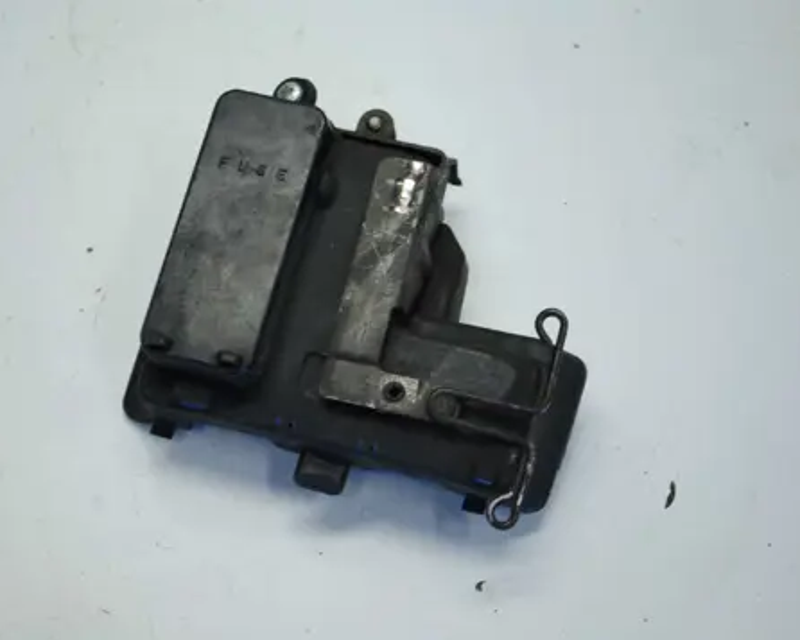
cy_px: 321
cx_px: 365
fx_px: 2108
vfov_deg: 17.3
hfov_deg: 21.5
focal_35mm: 89
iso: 560
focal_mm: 52
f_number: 5.6
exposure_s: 1/30
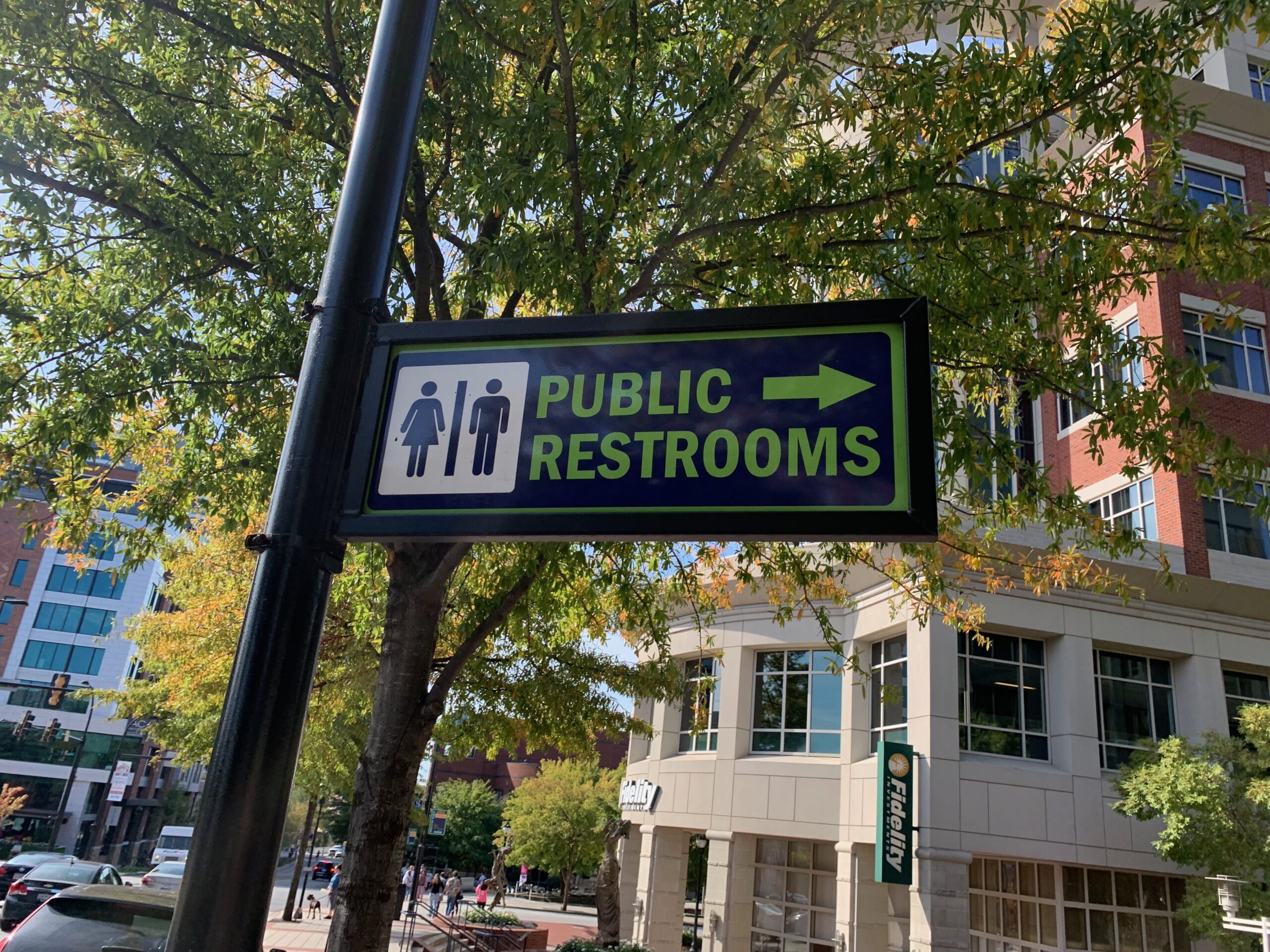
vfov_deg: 53.1
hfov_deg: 67.3
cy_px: 476
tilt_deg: +18.0
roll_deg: -6.1
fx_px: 954
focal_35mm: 26
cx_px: 635
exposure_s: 1/656
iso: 25
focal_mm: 4.25
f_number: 1.8
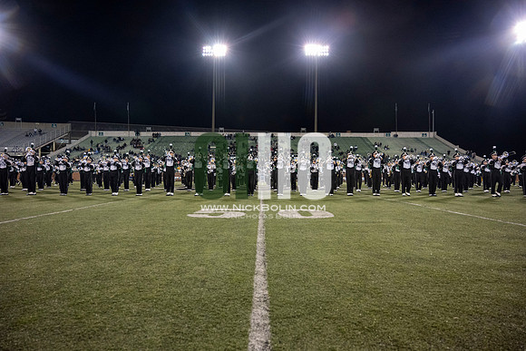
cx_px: 263
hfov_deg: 73.7
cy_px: 176
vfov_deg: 53.2
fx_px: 351
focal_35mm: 24
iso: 2000
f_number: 4
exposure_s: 1/500
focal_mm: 24
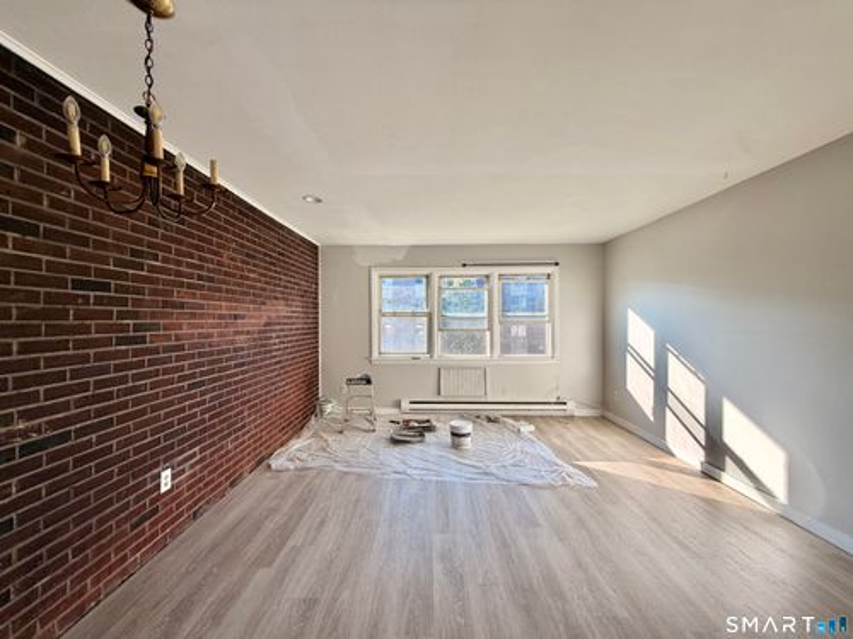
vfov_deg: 85.7
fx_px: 345
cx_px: 426
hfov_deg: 102.1
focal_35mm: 14
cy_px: 320
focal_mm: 2.22
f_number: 2.2
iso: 64
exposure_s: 1/121
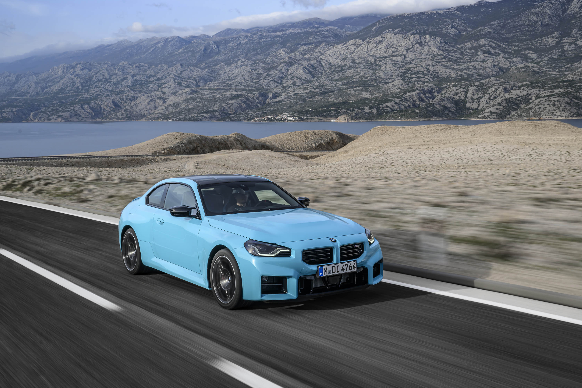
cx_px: 299
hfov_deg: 50.7
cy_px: 190
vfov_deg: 35.0
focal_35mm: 38
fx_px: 614
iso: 80
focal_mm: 35
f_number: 11
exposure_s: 1/20
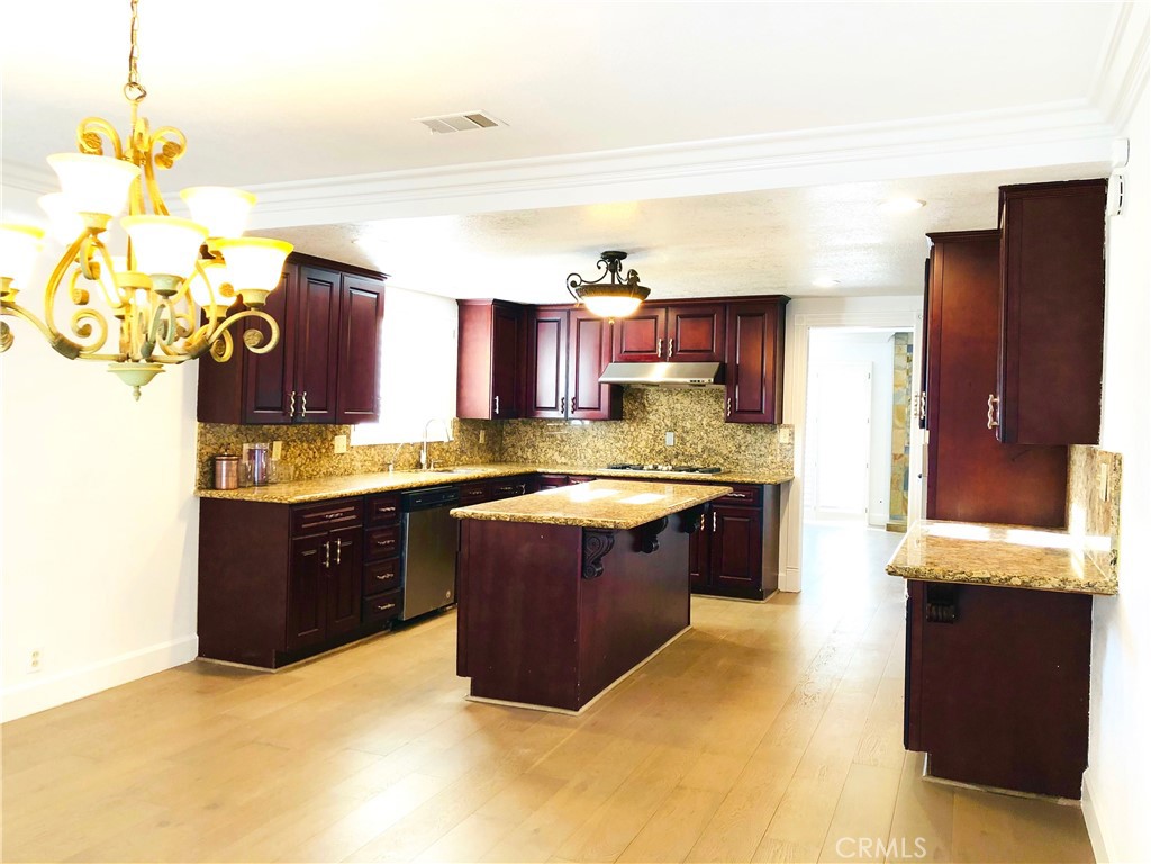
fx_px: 931
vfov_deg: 49.7
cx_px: 576
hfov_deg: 63.4
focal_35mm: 28
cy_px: 432
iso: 40
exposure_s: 1/20
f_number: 1.8
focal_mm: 4
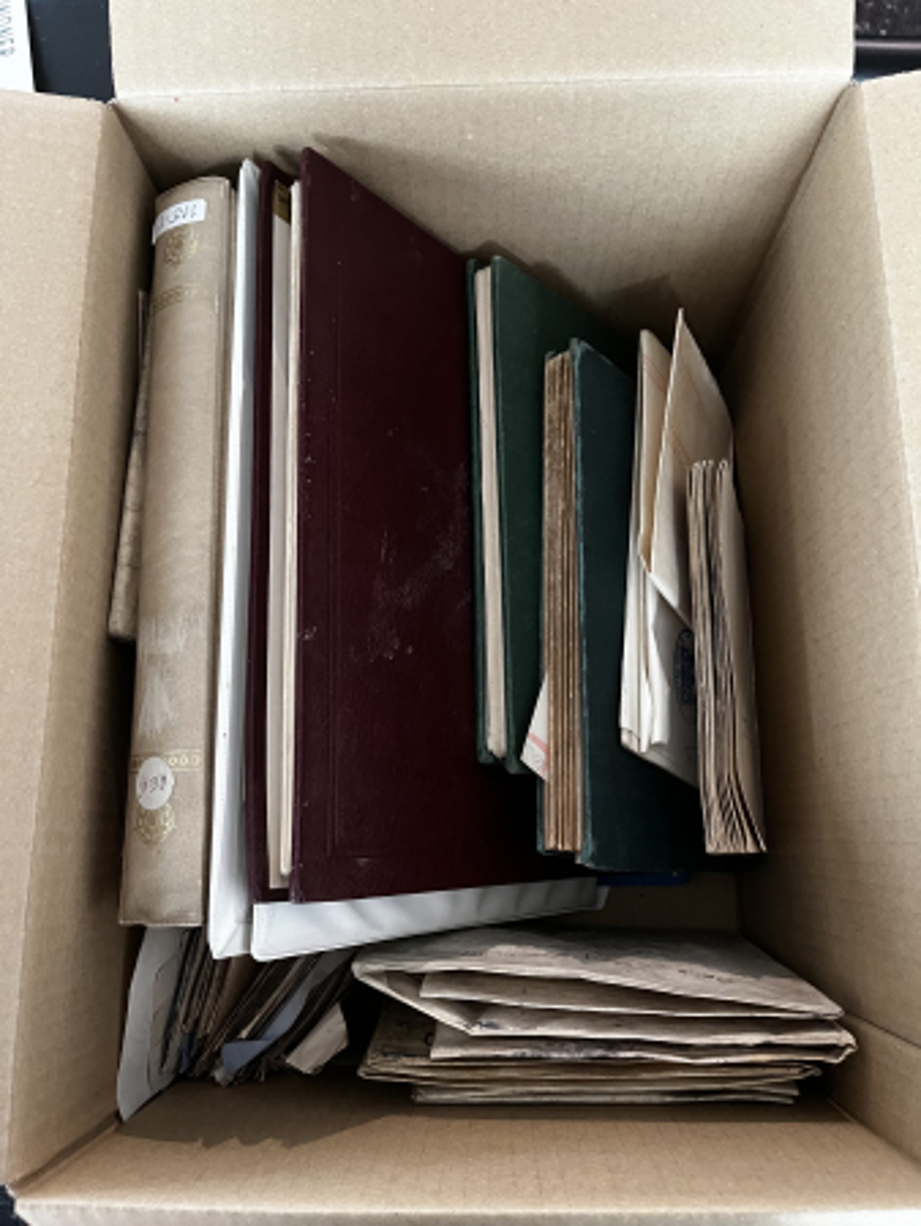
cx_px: 460
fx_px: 921
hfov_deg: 53.1
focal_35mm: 26
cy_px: 613
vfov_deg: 67.3
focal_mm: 5.1
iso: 640
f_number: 1.6
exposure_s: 1/38
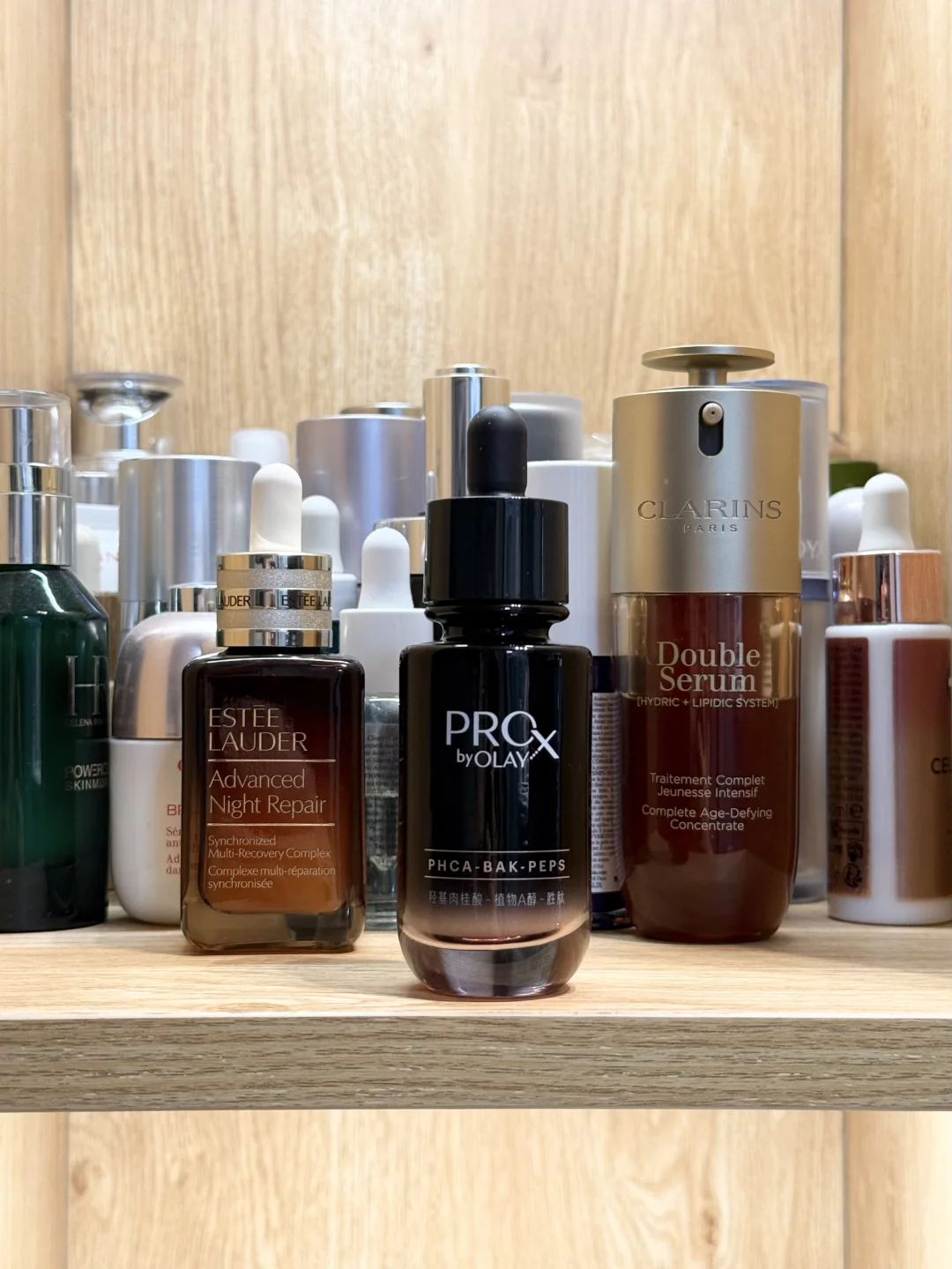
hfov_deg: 30.3
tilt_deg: +1.2
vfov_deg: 39.7
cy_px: 634
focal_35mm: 48
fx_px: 1760
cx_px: 476
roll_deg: -2.1
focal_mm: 6.76
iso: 125
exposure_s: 1/50
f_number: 1.78
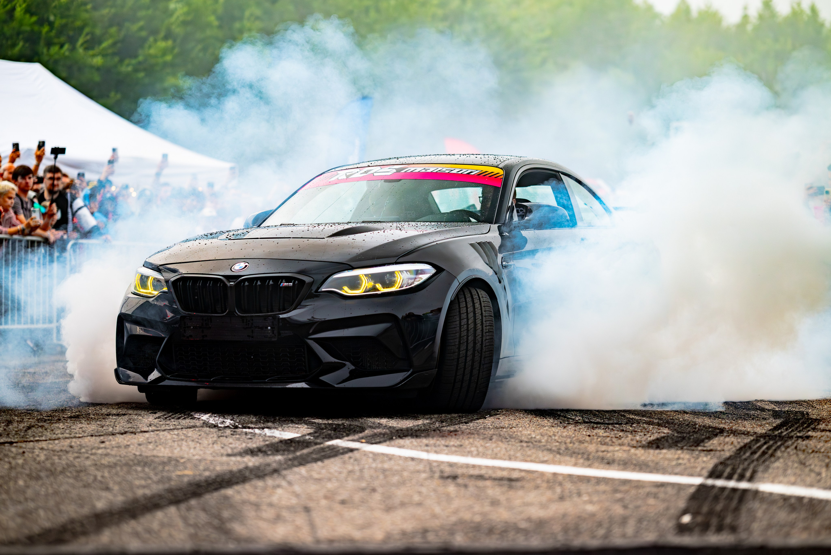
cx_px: 416
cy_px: 278
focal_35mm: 86
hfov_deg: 23.6
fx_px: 1992
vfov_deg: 15.9
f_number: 2.2
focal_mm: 85
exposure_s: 1/640
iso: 800
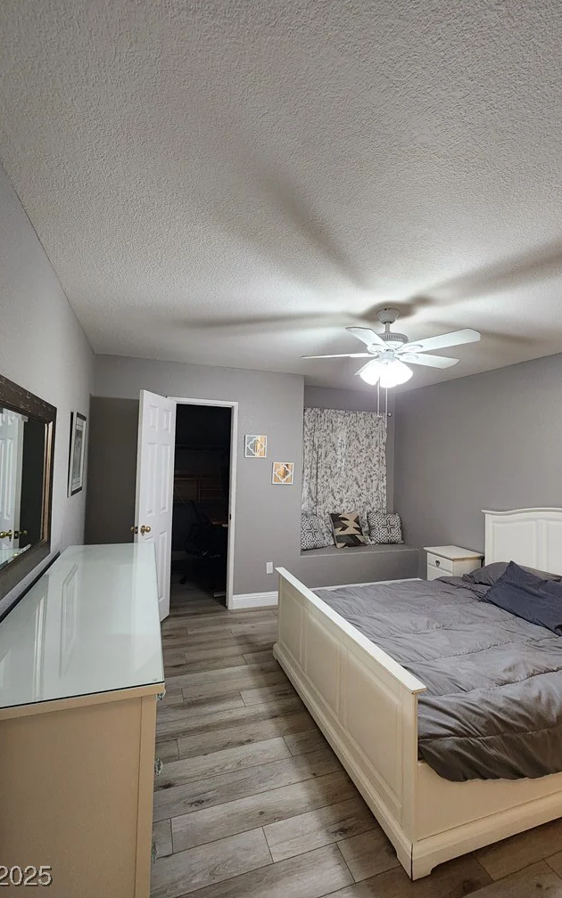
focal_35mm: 14
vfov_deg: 105.3
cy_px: 445
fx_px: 343
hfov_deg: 78.6
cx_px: 274
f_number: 2.2
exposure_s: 1/60
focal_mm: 2.2
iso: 400
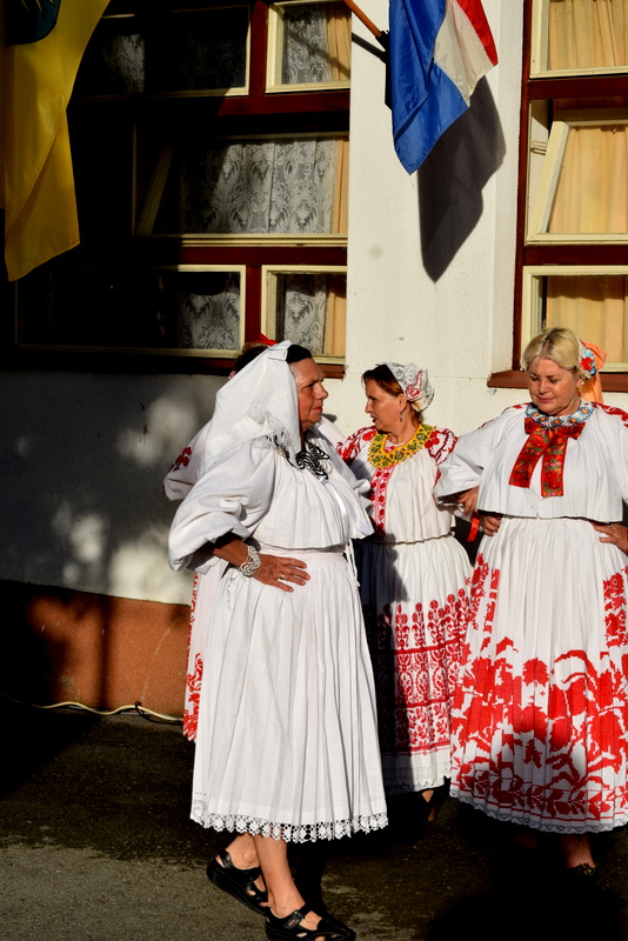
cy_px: 470
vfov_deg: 24.6
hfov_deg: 16.6
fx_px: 2157
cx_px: 314
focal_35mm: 82
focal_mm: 55
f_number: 8
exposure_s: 1/640
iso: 200
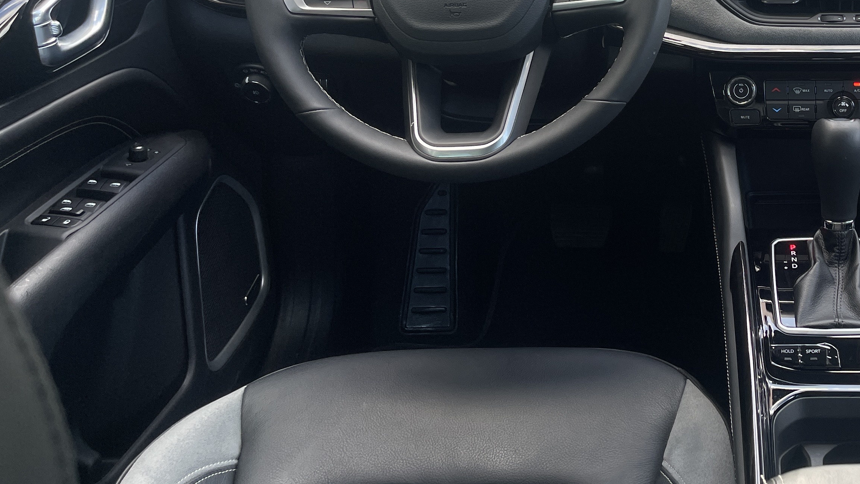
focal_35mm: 48
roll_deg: -1.4
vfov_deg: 24.3
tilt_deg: -24.0
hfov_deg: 40.1
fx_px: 1095
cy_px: 65
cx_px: 755
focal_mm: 5.1
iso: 32
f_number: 1.6
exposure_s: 1/120
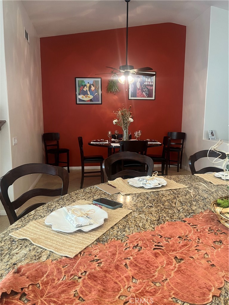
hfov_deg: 53.1
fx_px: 229
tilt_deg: -8.0
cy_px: 152
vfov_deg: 67.3
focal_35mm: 26
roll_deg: +0.2
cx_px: 114
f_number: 1.6
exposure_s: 1/60
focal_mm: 5.1
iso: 200
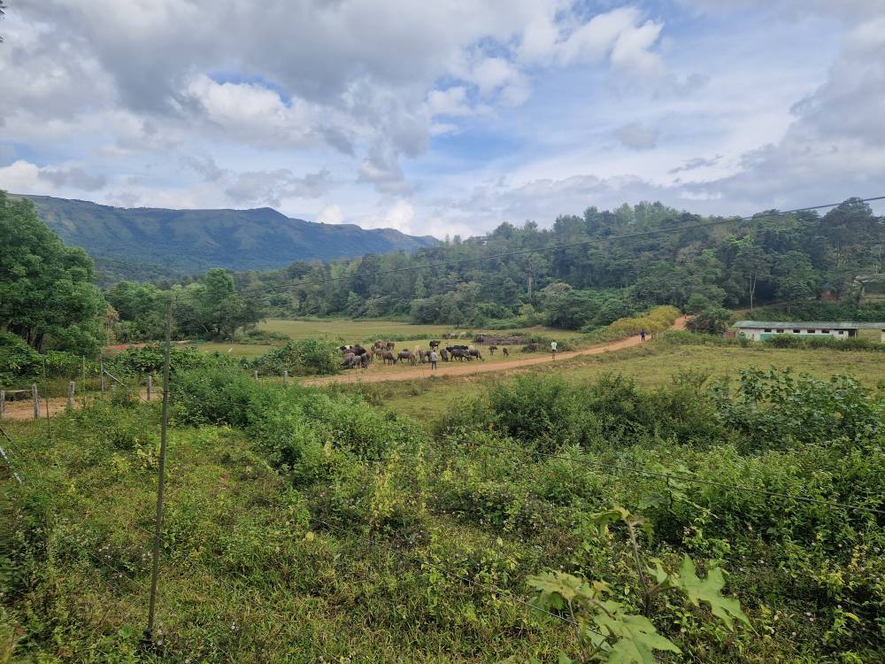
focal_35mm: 23
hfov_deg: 73.9
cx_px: 442
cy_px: 332
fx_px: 588
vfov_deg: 58.9
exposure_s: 1/1592
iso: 50
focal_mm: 5.4
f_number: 1.8
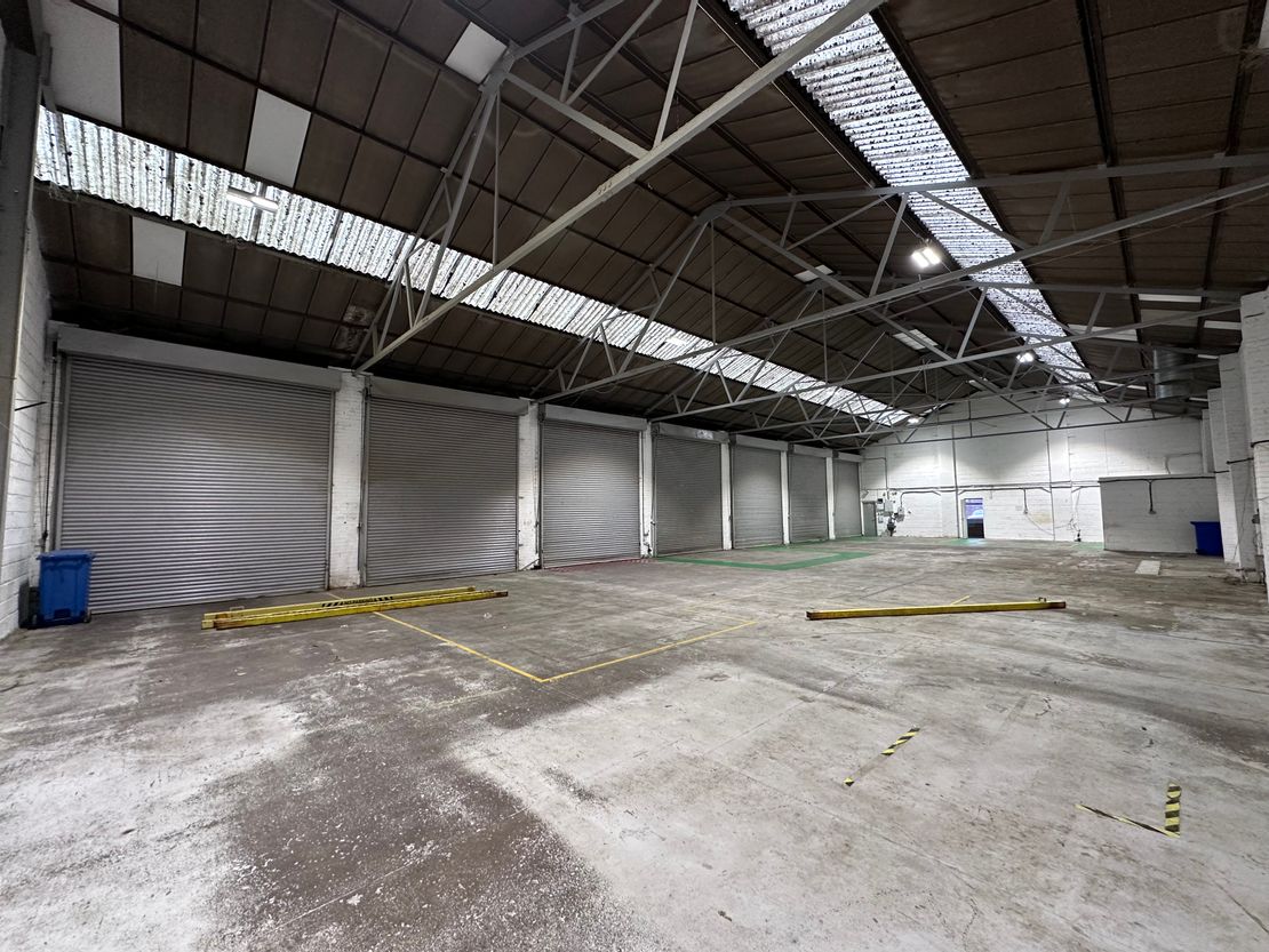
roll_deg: +0.2
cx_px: 634
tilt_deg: +3.6
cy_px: 476
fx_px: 513
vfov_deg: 85.7
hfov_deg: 102.1
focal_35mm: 14
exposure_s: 1/50
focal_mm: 2.22
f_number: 2.2
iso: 250
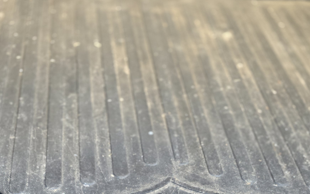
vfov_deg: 21.0
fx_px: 473
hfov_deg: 36.3
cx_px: 157
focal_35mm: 56
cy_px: 252
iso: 640
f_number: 1.7
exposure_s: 1/120
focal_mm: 6.3
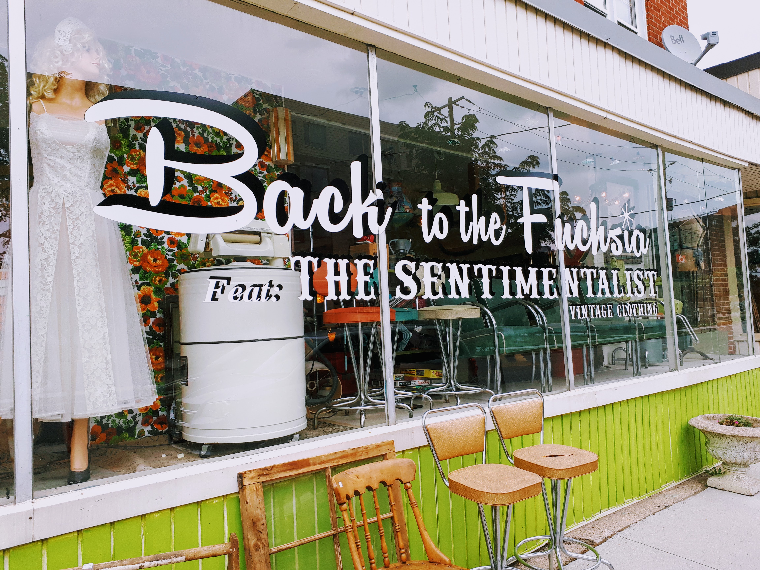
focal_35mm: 27
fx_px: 593
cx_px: 380
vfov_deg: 51.4
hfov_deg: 65.3
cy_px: 285
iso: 40
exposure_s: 1/420
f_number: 1.9
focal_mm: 3.6
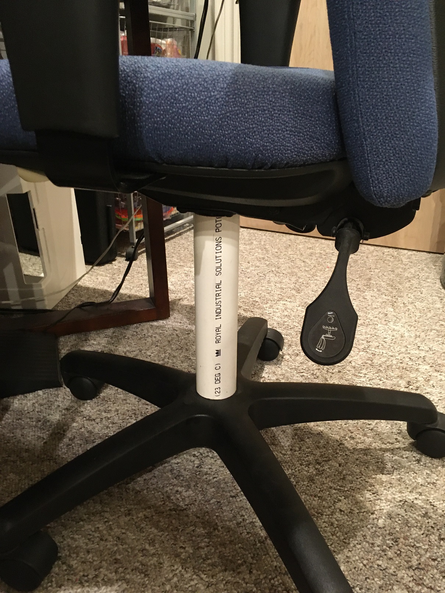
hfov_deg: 48.2
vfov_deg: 61.7
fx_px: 497
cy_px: 296
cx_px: 222
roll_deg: +0.7
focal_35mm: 29
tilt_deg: -24.6
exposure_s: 1/20
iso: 200
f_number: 2.2
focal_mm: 4.15
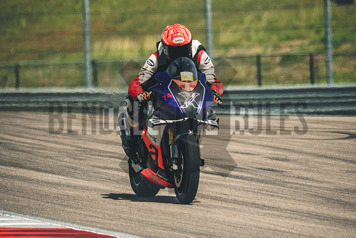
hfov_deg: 3.4
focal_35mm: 600
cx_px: 178
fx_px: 5934
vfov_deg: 2.3
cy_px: 119
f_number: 5.6
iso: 800
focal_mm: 400
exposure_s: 1/2500
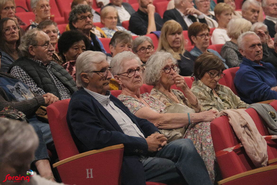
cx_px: 138
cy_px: 92
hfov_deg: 15.3
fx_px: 1031
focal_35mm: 134
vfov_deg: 10.2
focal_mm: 89.6
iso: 8000
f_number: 4
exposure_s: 1/160
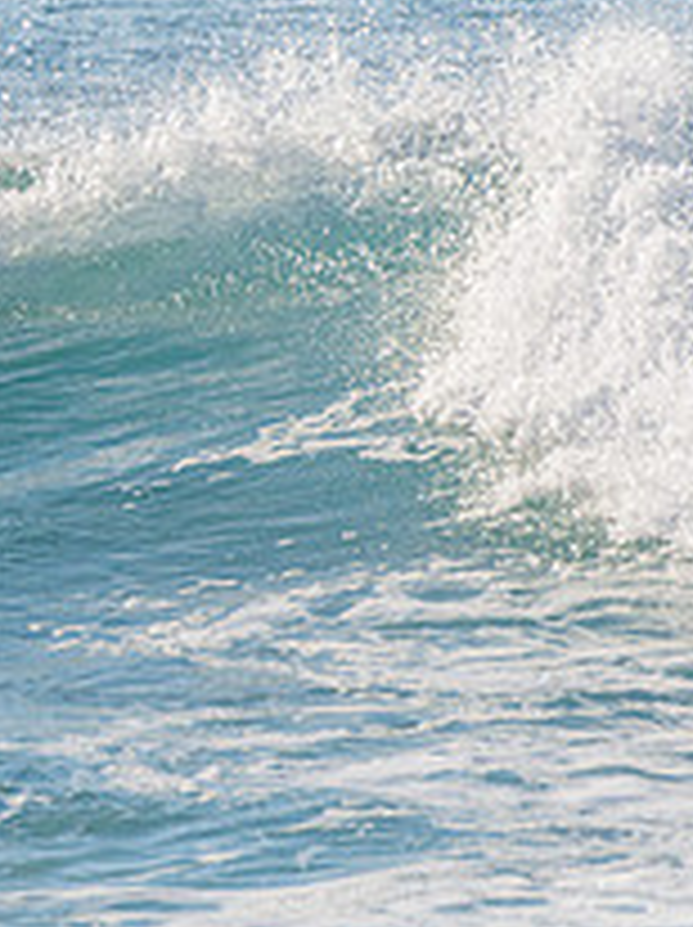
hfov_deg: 0.9
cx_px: -819
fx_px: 44001
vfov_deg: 1.2
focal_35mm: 1645
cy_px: 358
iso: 160
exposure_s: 1/2000
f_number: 5.6
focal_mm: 500
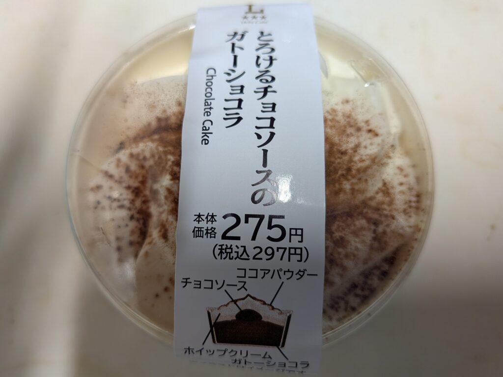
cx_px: 252
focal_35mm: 24
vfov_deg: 56.8
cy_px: 188
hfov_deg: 71.6
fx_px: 349
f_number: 1.7
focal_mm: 4.53
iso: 26
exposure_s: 1/103
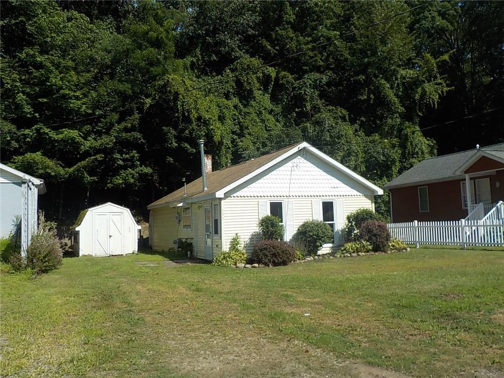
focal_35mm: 30
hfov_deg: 60.0
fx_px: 437
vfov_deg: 46.8
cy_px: 189
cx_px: 252
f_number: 3.3
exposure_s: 1/1250
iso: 125
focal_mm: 4.1
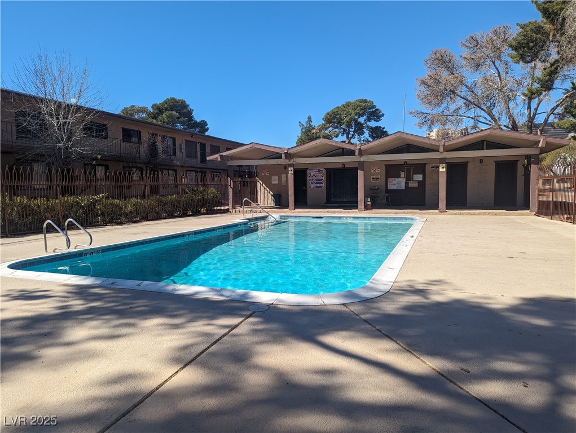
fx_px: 400
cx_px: 288
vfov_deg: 56.9
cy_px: 216
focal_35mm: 24
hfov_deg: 71.5
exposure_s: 1/1984
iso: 45
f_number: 1.85
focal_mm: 6.81
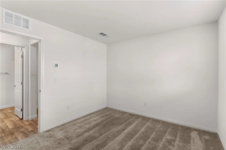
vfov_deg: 70.5
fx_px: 107
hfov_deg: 93.3
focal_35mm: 17
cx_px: 113
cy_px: 75
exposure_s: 1/15
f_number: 8
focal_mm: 17
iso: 400
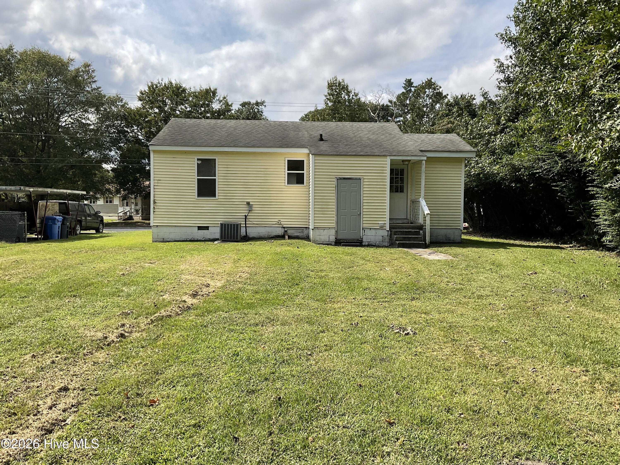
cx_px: 310
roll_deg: -0.6
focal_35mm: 29
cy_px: 232
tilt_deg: -4.0
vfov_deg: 48.2
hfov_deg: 61.7
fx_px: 519
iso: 16
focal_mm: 3
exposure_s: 1/1730
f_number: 1.8
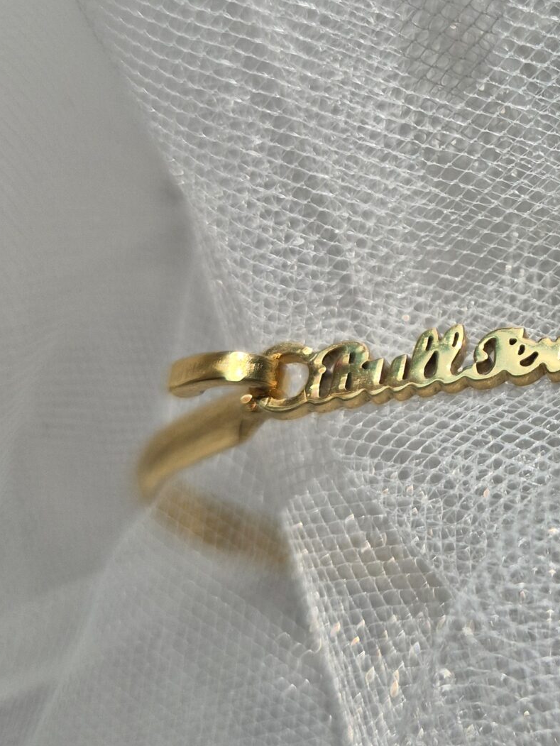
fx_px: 1207
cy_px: 236
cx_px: 581
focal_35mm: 56
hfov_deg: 24.7
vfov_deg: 34.0
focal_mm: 5.4
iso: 25
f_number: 1.8
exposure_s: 1/349
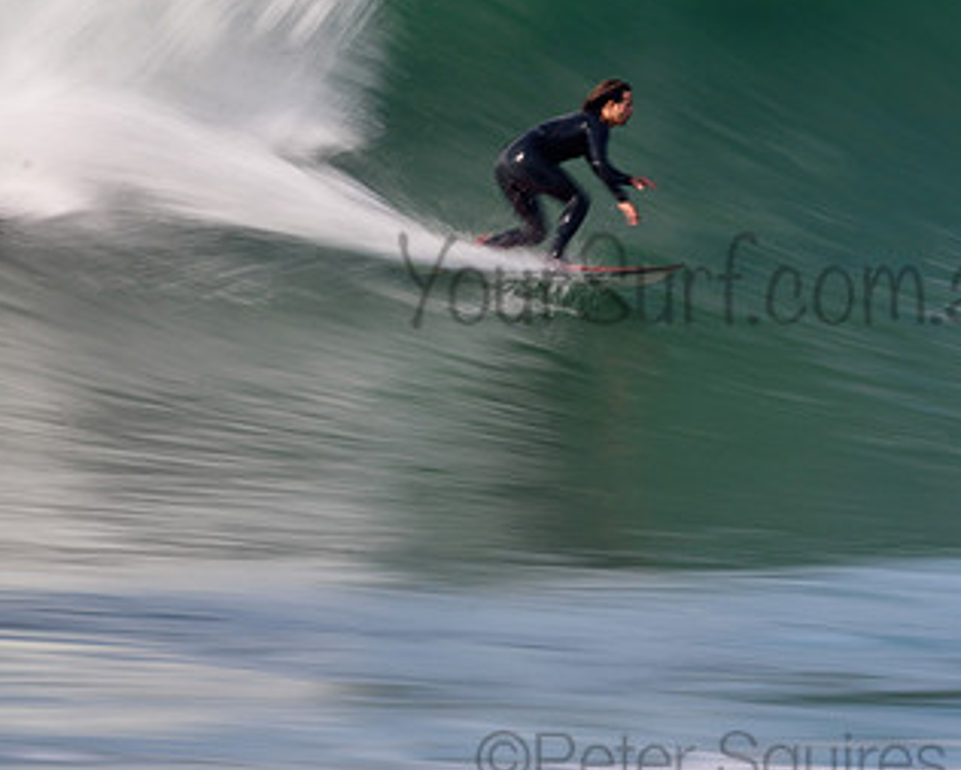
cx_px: 712
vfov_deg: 1.4
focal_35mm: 1136
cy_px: 254
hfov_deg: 1.7
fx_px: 32320
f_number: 18
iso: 100
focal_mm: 440
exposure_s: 1/20
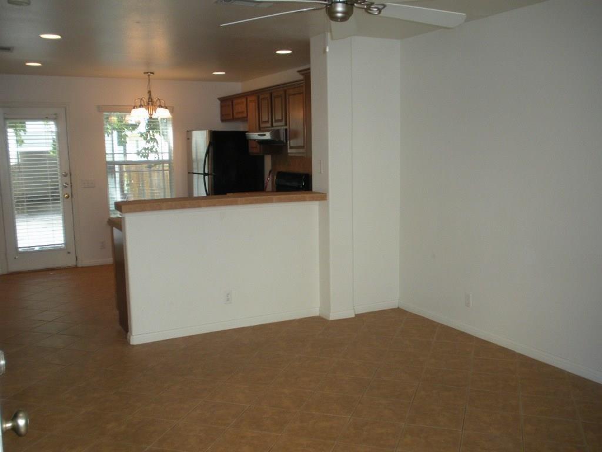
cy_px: 226
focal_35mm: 35
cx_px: 301
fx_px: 609
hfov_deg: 52.6
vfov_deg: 40.7
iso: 147
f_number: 3.5
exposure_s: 1/64
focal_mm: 6.3
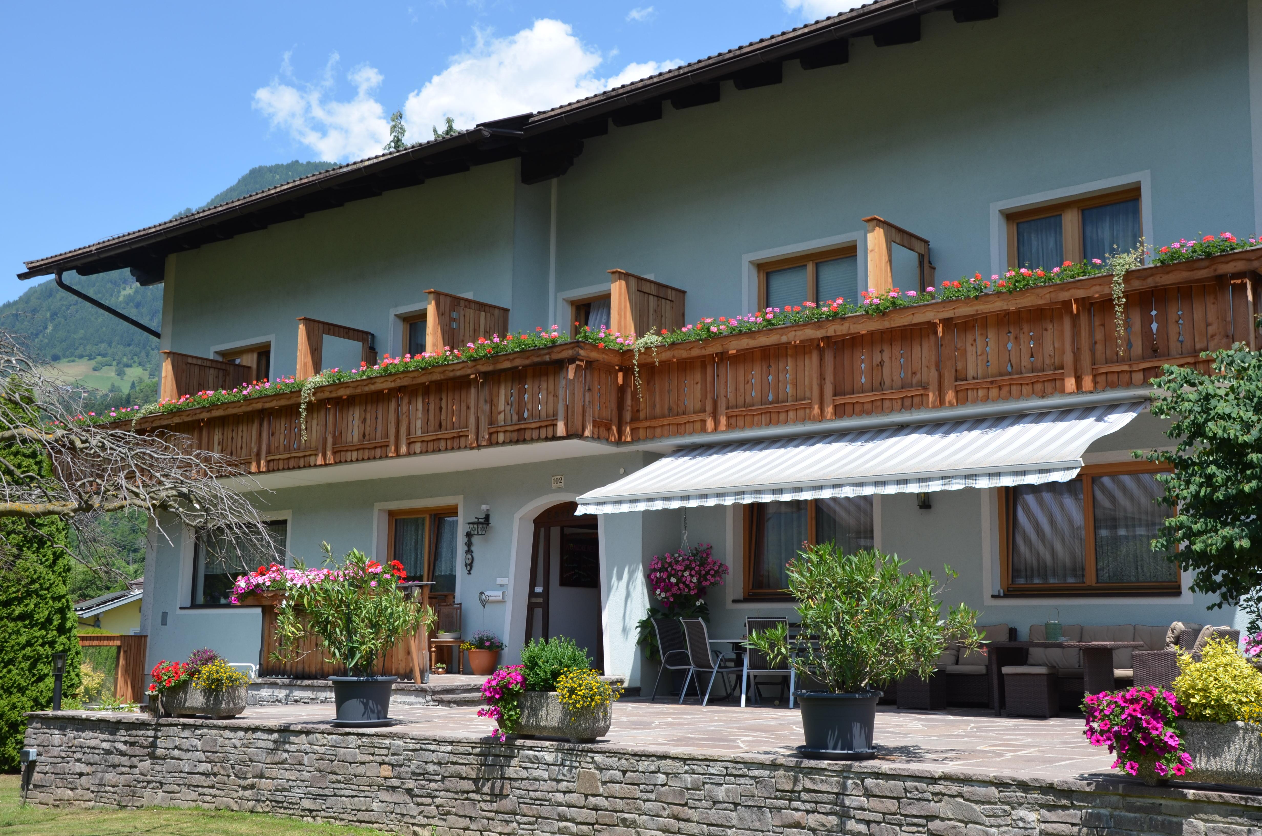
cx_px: 631
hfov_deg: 49.6
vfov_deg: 34.1
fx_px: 1364
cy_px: 418
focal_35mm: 39
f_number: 8
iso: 140
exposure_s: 1/250
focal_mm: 26
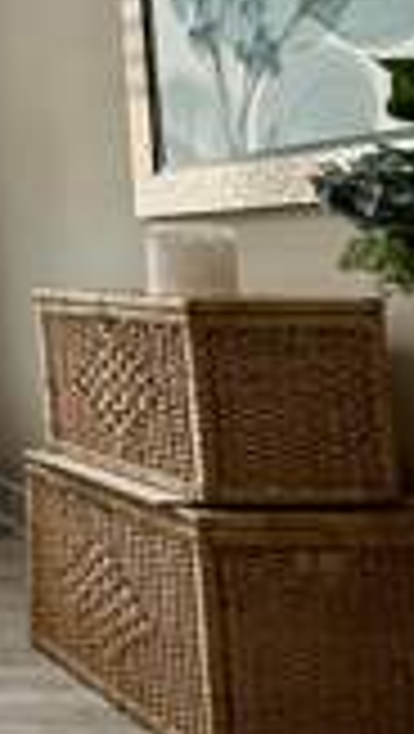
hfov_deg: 15.2
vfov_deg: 33.5
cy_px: 108
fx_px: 1168
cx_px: -472
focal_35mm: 60
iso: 100
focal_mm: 2.22
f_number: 2.2
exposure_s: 1/120
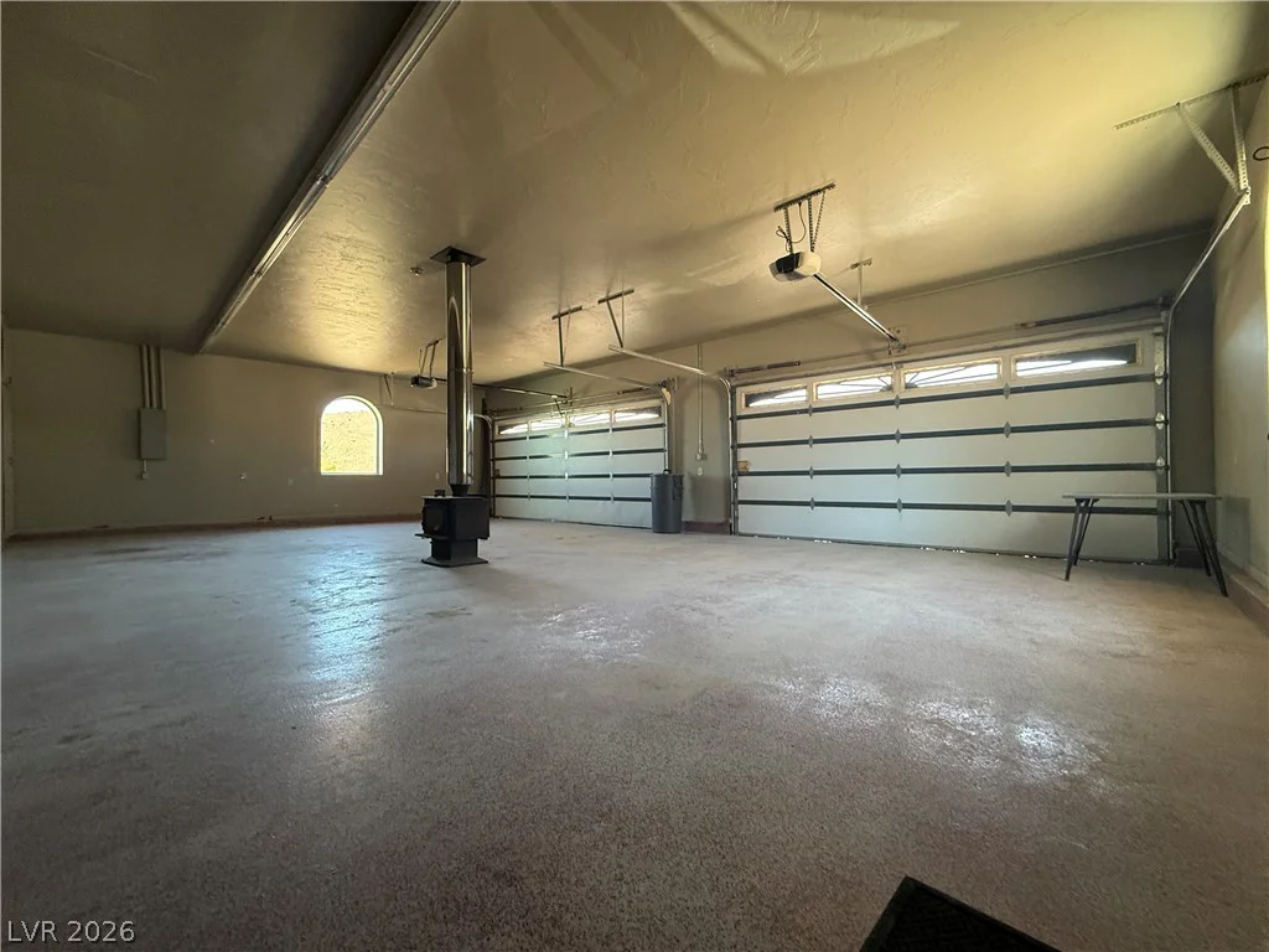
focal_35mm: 14
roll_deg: -0.4
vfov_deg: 85.7
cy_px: 476
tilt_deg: +1.0
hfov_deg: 102.1
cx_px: 634
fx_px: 513
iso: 400
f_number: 2.2
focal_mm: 2.22
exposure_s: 1/120
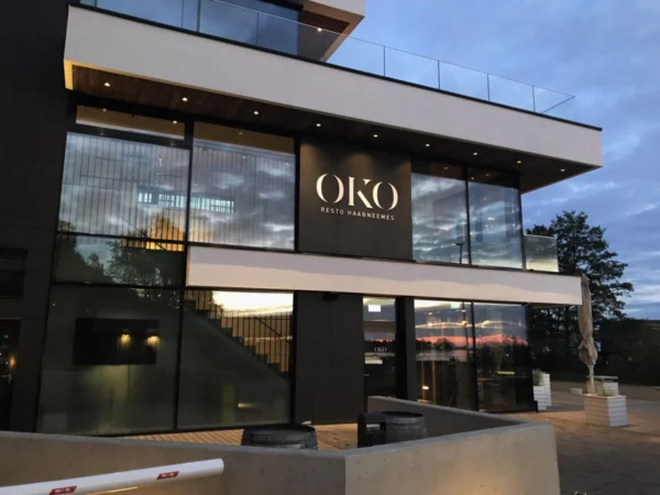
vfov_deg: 49.7
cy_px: 248
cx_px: 330
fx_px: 534
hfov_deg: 63.4
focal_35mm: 28
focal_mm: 3.99
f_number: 1.8
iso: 100
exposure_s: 1/17
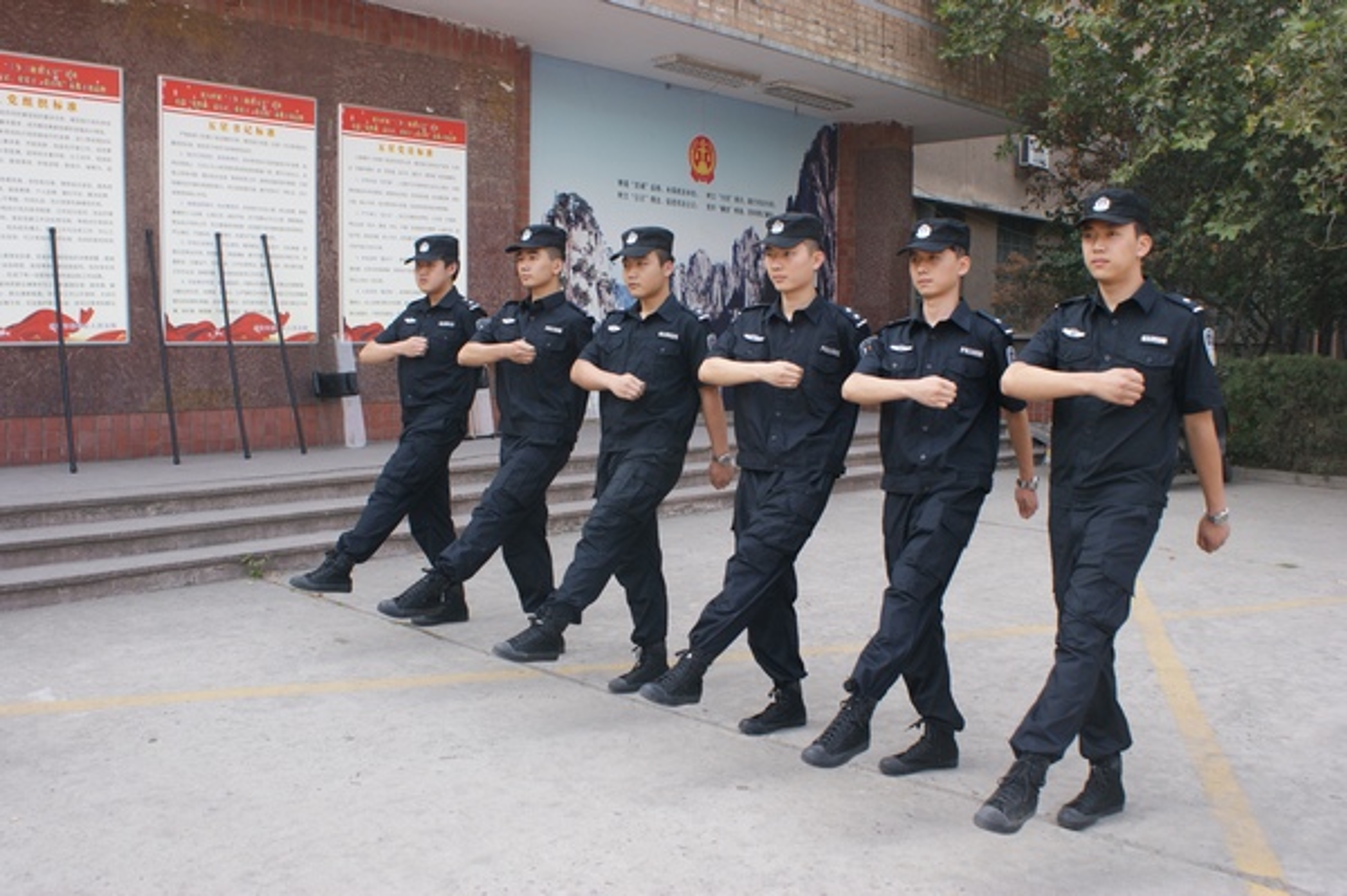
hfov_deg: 62.0
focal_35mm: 30
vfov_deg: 43.5
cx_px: 674
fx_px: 1122
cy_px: 448
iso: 100
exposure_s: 1/50
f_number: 6.3
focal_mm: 20
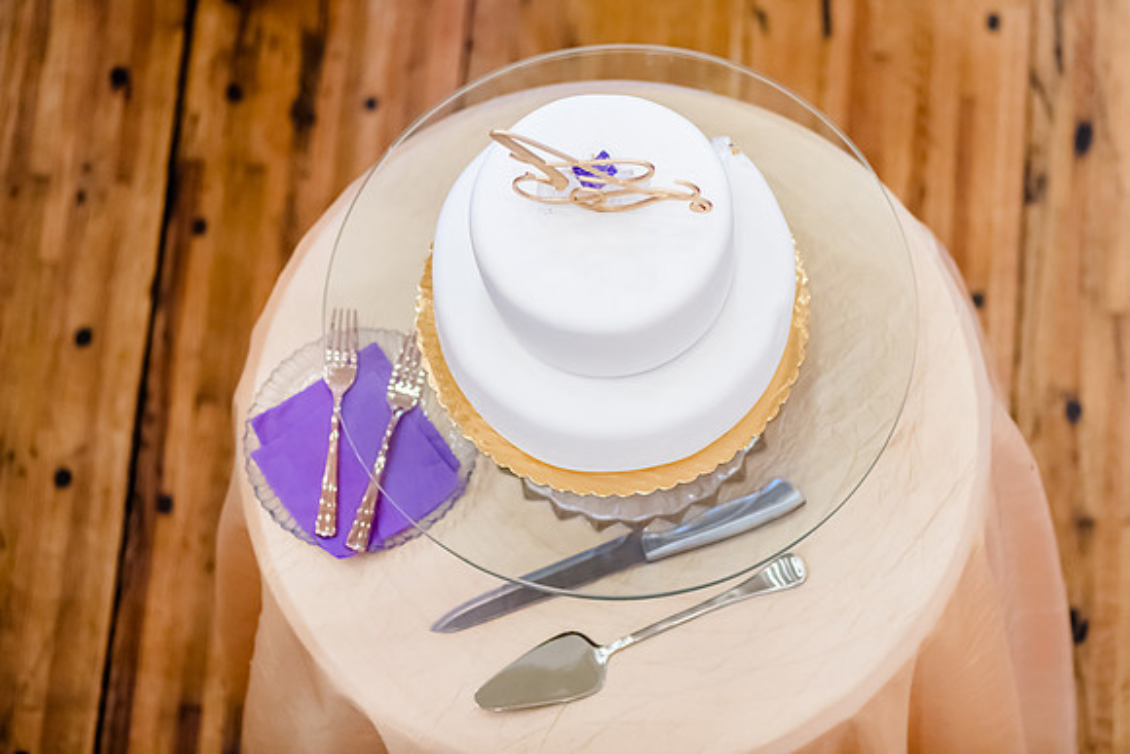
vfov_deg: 10.6
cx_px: 659
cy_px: 288
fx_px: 4076
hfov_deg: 15.8
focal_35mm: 130
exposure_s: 1/400
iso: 2000
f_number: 3.5
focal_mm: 105
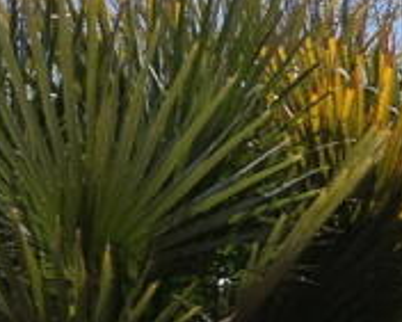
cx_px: 1032
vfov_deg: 7.4
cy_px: 580
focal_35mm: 203
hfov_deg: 8.5
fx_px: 2417
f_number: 7.1
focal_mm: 22
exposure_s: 1/320
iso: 100
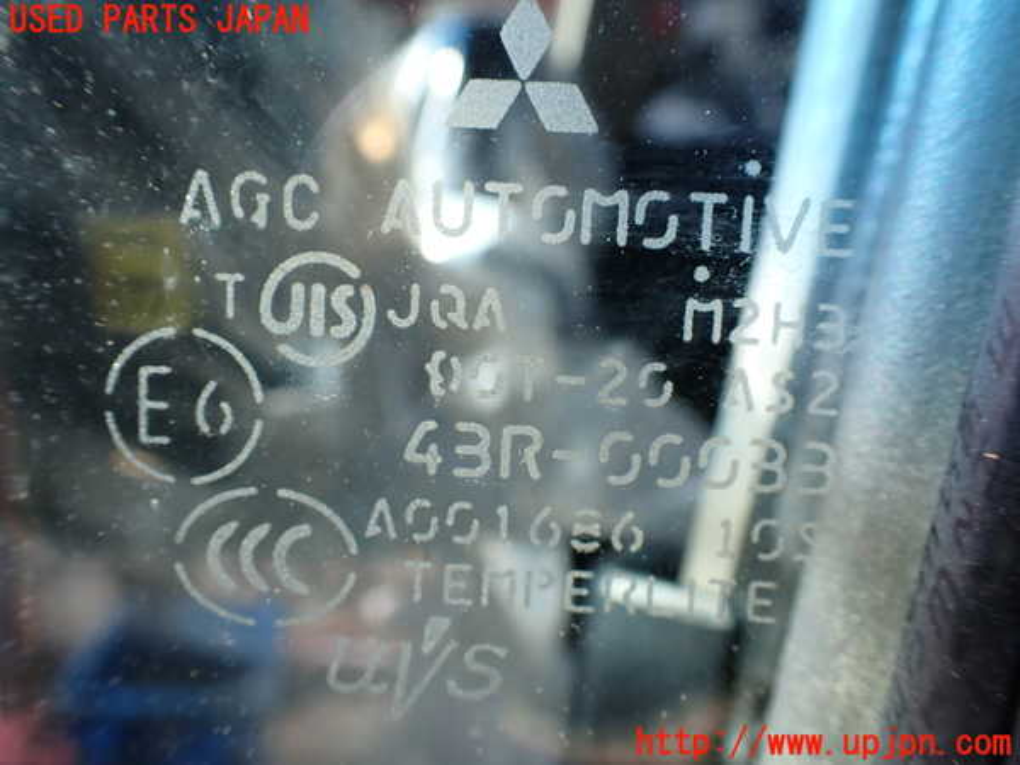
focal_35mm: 30
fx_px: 884
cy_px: 382
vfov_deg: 46.8
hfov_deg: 60.0
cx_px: 510
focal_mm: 5.4
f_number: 3.2
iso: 100
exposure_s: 1/160
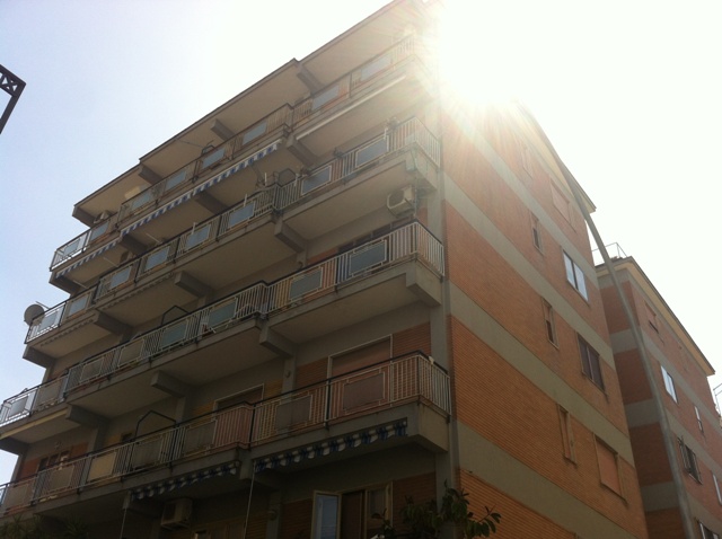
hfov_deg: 52.7
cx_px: 361
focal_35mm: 35
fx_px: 729
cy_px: 270
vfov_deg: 40.6
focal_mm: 3.85
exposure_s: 1/1207
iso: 80
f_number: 2.8
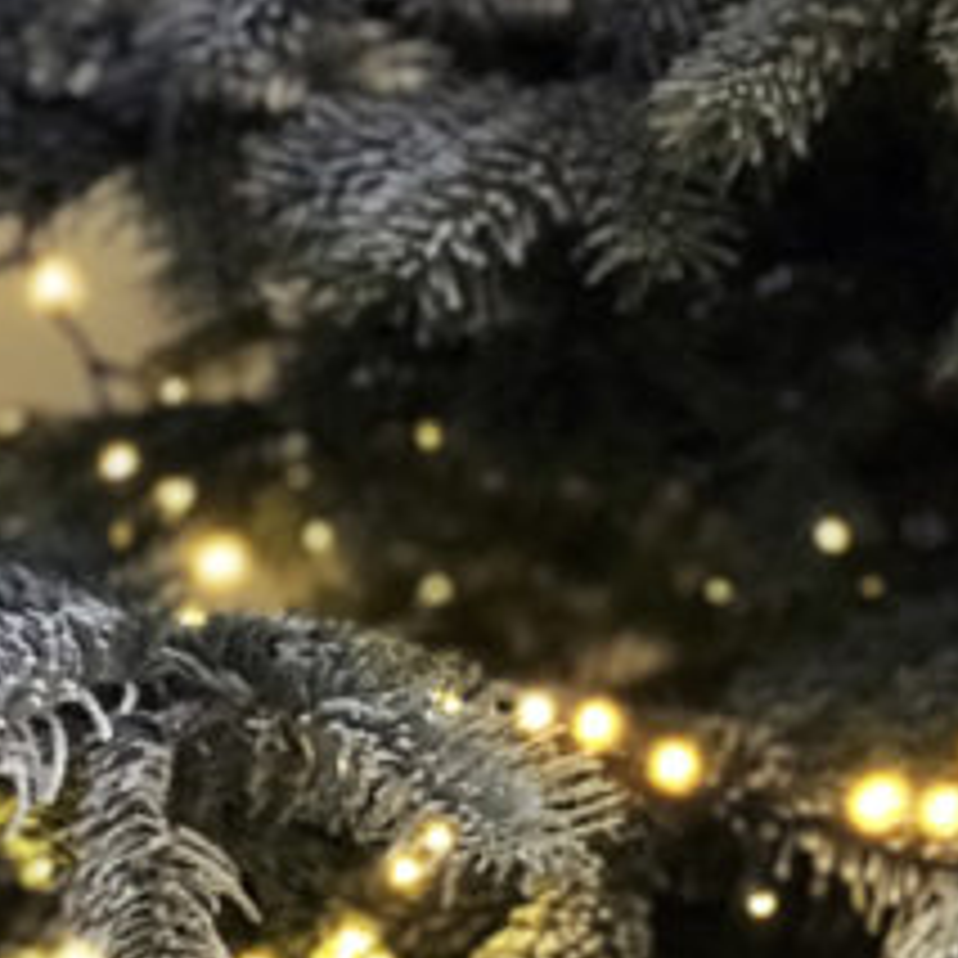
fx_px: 5699
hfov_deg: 9.3
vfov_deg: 9.6
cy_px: 931
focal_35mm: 182
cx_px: 1547
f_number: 2.8
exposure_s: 1/50
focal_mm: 6.6
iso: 800
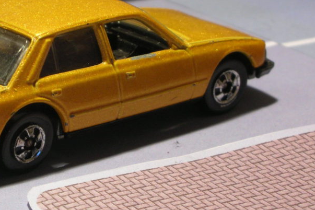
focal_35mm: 152
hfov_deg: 13.4
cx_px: 61
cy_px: 69
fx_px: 1330
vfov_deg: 9.0
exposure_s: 1/4
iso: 98
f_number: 4.8
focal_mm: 14.3
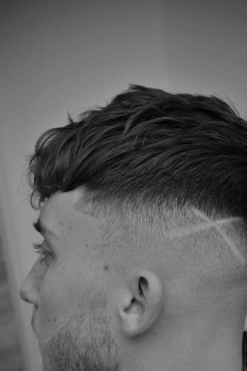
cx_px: 147
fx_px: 813
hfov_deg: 17.3
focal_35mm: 79
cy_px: 239
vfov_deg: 25.6
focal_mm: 38
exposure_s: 1/100
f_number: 5
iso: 400
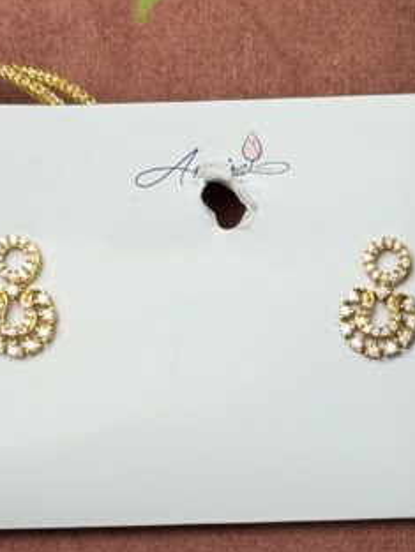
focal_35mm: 143
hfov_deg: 10.3
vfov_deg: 13.6
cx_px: 336
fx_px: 2284
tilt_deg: -81.5
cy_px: 549
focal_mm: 6.76
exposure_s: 1/156
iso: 50
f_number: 1.78
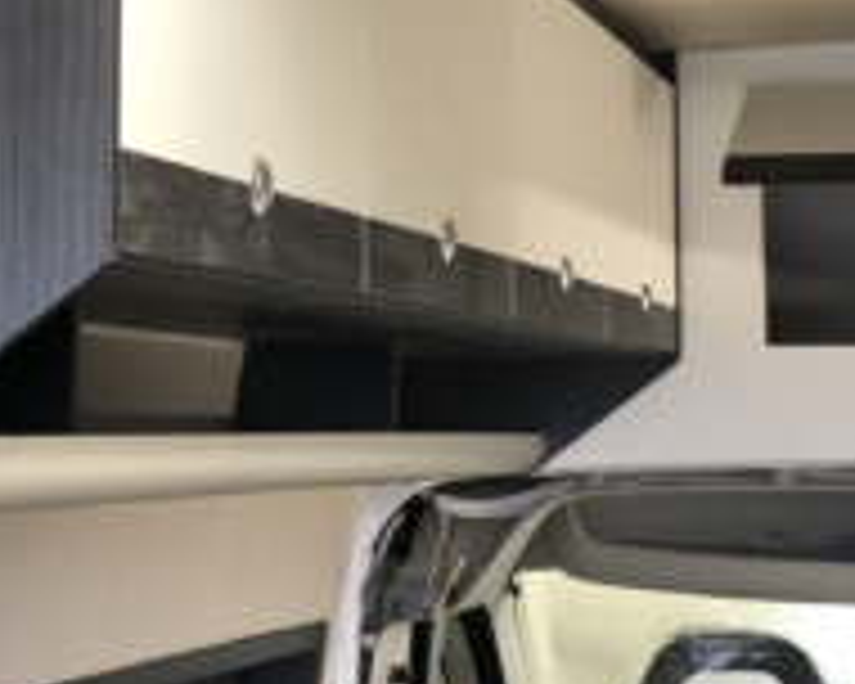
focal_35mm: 107
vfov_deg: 14.3
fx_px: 2708
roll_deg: +0.7
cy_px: 90
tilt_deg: +6.9
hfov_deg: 17.8
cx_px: 207
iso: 125
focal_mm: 6
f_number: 2.4
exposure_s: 1/33
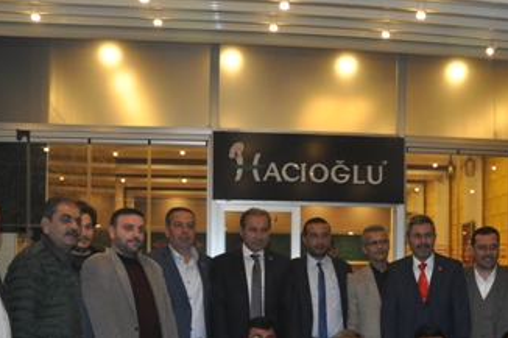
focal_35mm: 53
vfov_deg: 24.7
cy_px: 305
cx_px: 365
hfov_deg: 36.9
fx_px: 747
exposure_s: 1/60
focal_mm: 18
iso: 800
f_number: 3.5
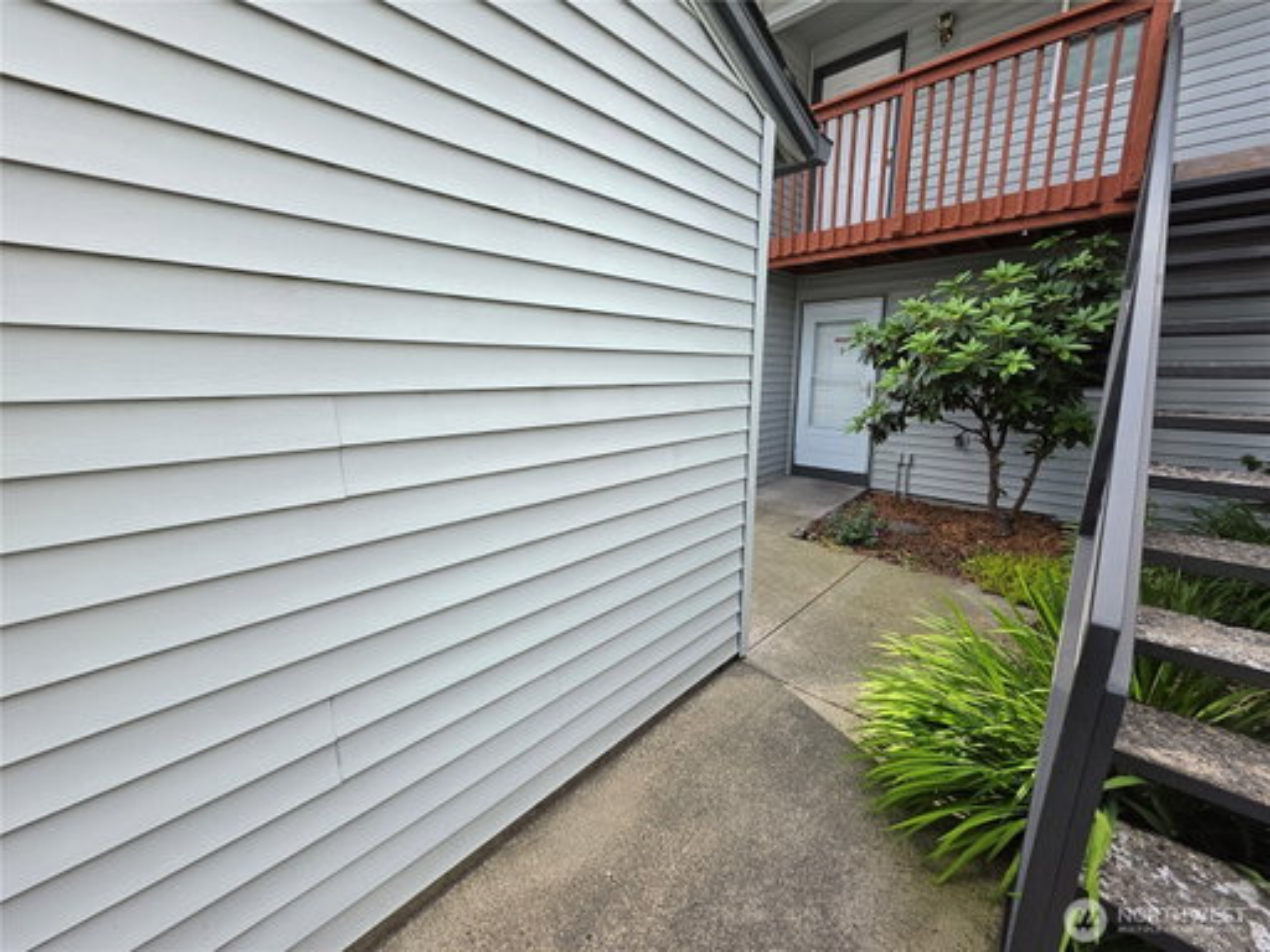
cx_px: 635
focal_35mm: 13
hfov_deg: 106.2
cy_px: 476
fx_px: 477
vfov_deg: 89.9
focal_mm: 2.2
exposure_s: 1/377
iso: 32
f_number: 1.9
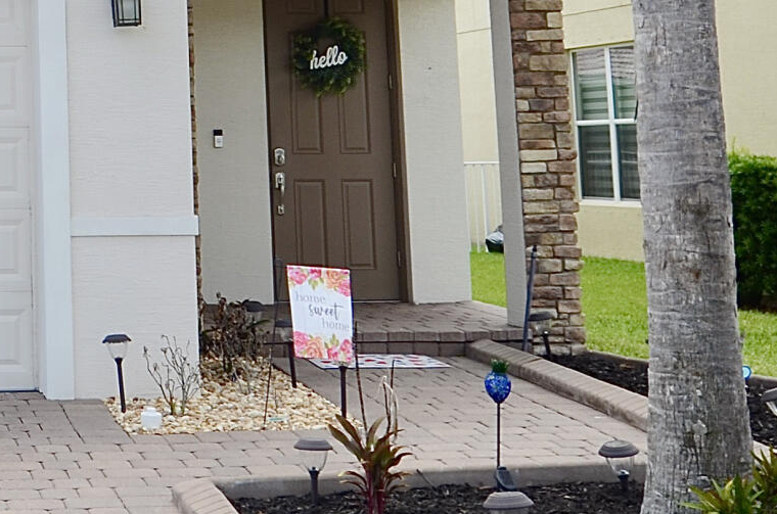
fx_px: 1658
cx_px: -145
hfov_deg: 24.1
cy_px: -122
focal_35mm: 77
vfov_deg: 16.8
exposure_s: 1/200
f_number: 6.3
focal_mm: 13
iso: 100
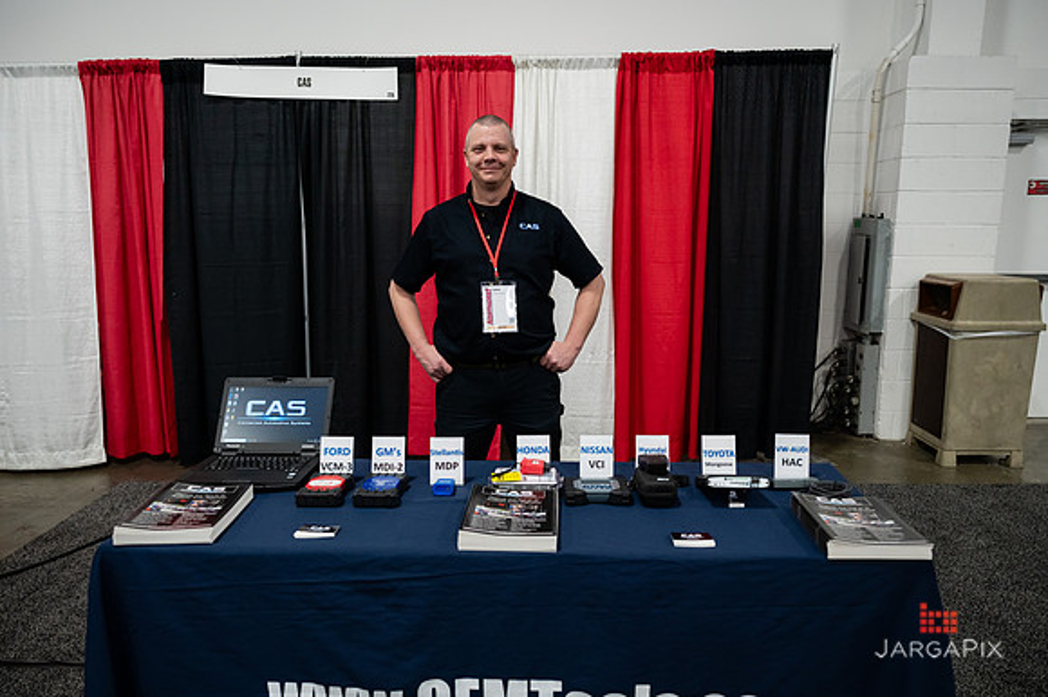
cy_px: 354
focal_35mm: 25
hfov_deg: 71.0
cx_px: 520
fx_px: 734
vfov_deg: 50.8
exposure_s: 1/250
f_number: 3.2
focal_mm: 24
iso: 2500
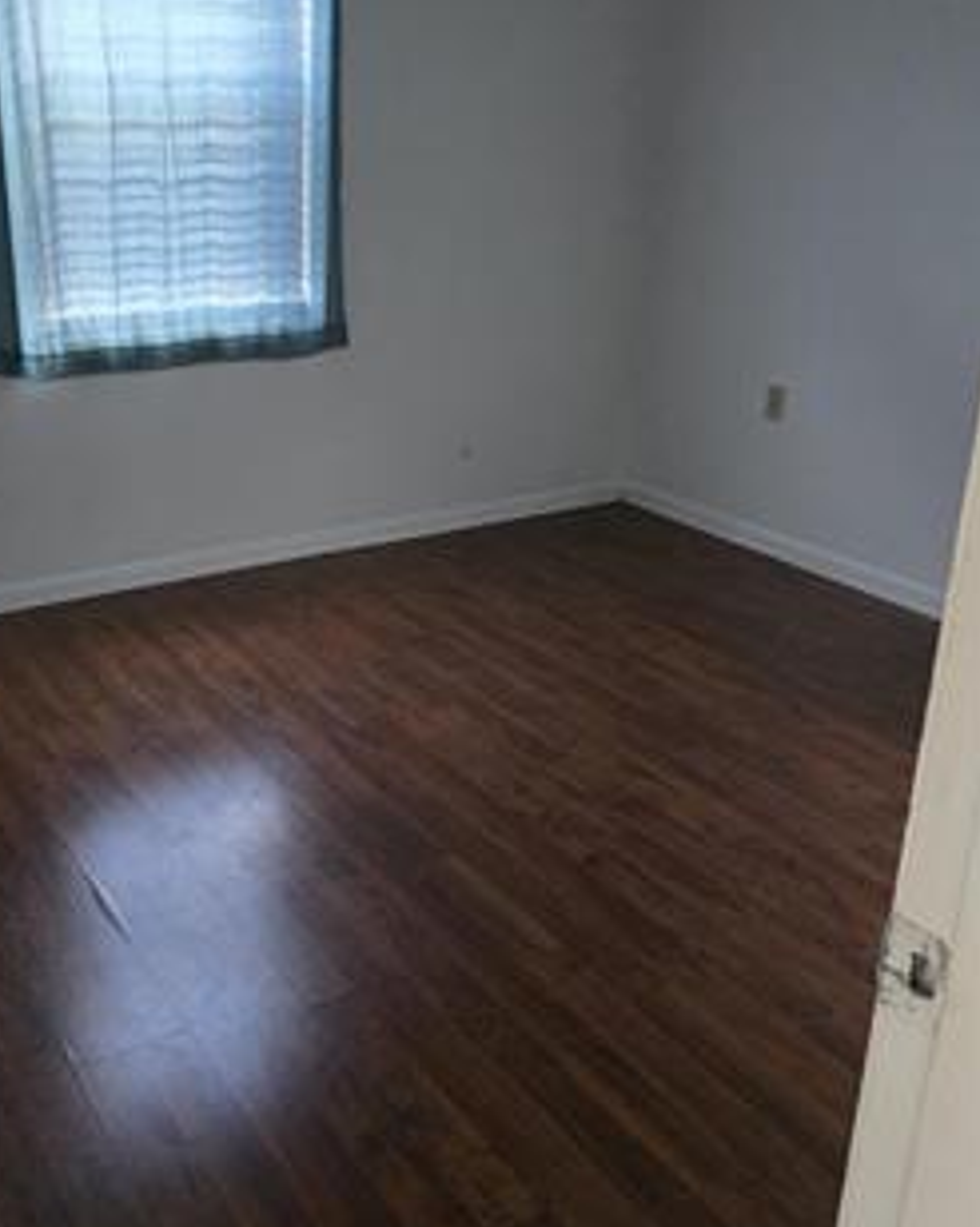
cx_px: 275
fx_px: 1270
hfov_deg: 41.2
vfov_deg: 51.5
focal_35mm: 35
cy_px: 562
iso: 2500
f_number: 1.7
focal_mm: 6.3
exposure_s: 1/120
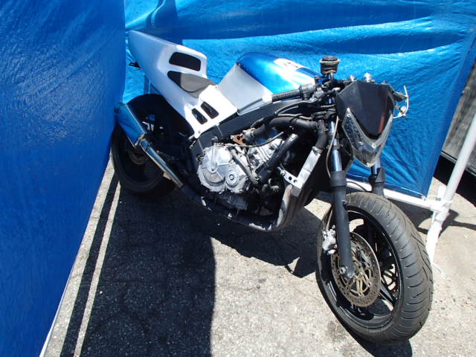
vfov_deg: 49.7
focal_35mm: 28
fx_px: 385
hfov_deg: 63.4
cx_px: 238
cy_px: 178
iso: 100
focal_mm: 5
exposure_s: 1/400
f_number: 3.9
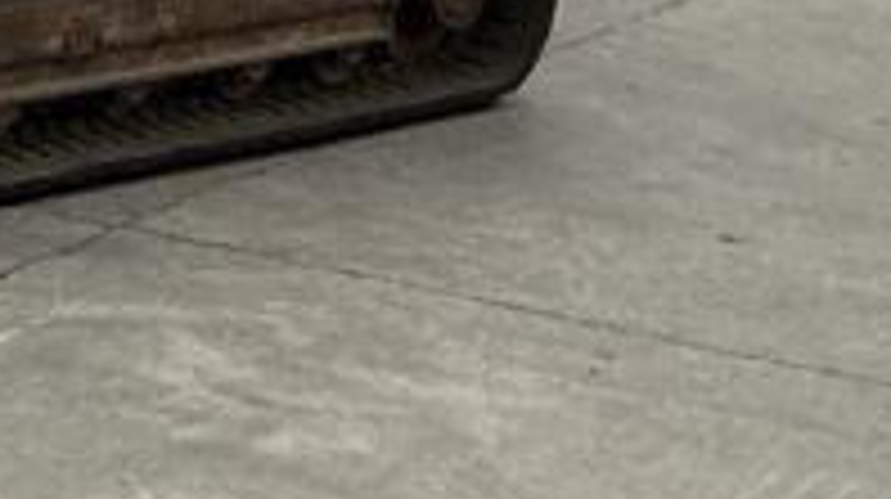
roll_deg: -3.1
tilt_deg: +0.2
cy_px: -805
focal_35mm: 158
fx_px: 3730
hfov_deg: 12.7
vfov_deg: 7.1
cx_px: -562
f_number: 1.8
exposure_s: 1/2141
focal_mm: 3
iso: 25
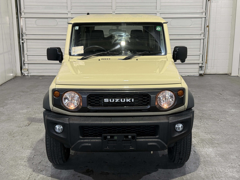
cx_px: 120
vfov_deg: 30.3
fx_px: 333
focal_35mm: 48
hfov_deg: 39.7
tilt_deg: -12.7
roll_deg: -0.3
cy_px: 90
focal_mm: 6.76
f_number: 1.78
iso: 80
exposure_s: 1/60
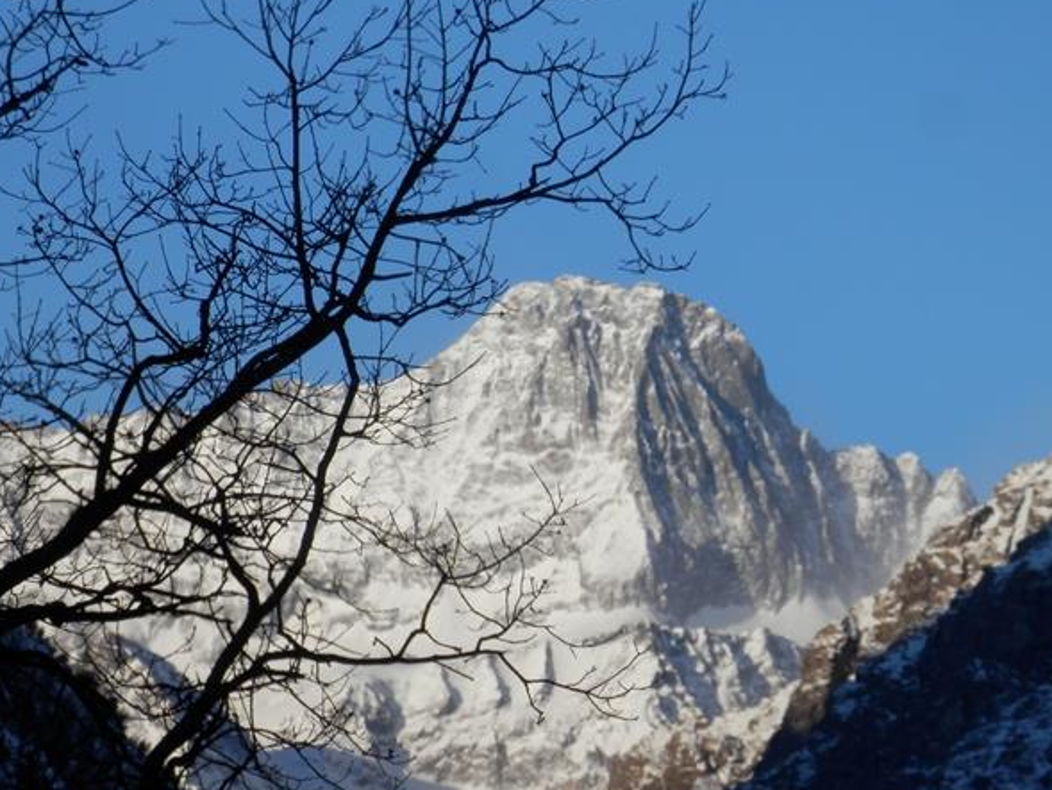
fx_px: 11308
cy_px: 458
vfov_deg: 4.0
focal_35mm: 372
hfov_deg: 5.3
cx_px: 468
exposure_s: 1/400
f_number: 6.4
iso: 80
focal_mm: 48.9
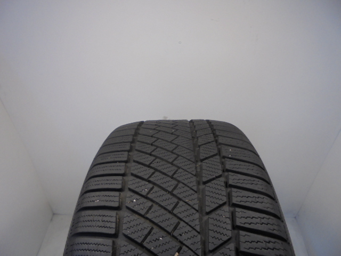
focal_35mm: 26
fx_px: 256
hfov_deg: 67.3
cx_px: 170
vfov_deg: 53.1
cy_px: 128
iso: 100
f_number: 3.5
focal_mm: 4.6
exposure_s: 1/40
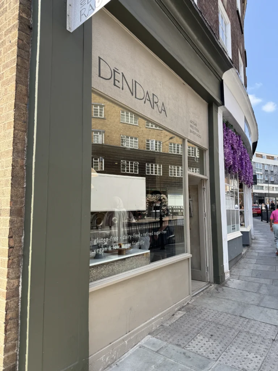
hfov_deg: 56.8
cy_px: 186
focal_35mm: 24
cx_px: 139
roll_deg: +0.5
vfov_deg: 71.6
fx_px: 257
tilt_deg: +6.6
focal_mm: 6.76
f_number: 1.78
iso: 80
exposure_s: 1/952
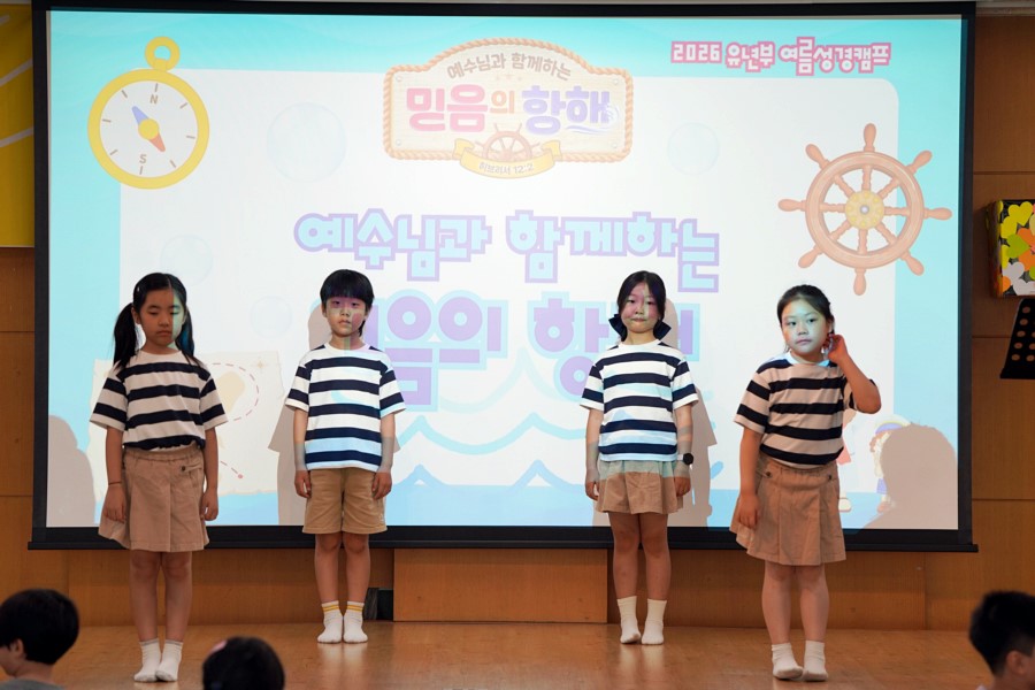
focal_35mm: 118
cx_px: 518
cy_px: 345
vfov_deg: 11.6
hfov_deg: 17.3
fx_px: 3392
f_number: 4
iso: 320
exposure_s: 1/160
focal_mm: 118
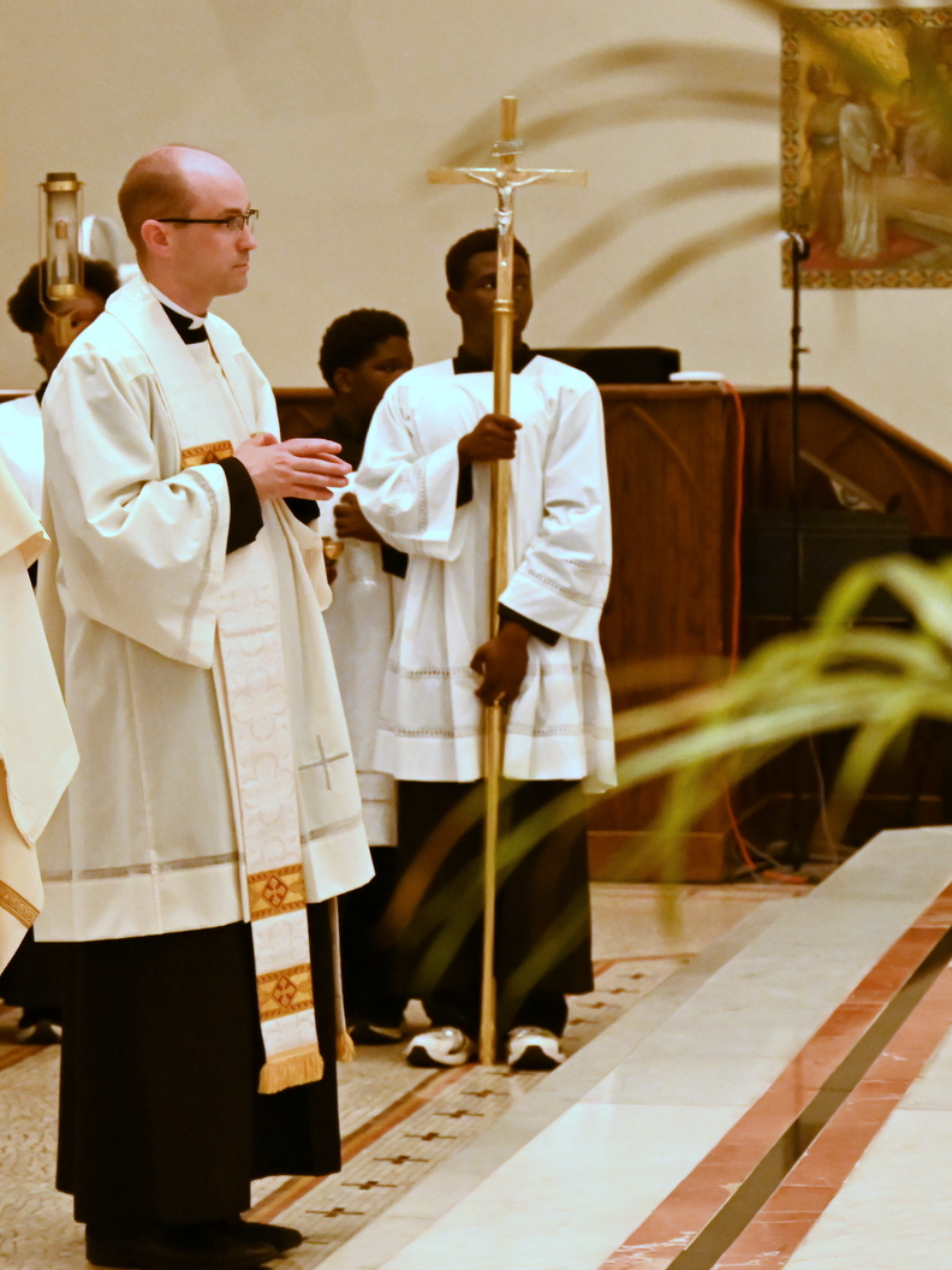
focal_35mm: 118
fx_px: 4327
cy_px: 635
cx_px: 188
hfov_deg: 12.5
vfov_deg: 16.7
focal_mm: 81
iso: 8000
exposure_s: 1/125
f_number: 6.3
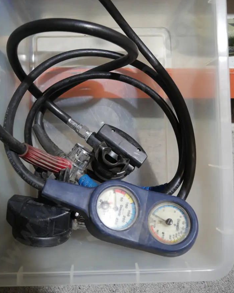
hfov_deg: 43.3
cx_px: 108
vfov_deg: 52.7
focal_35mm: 34
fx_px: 294
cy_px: 128
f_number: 3.6
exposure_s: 1/60
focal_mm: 15
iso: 500
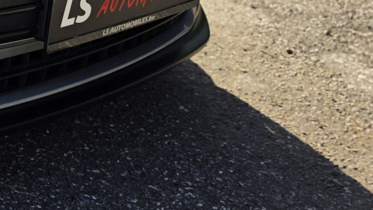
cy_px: -109
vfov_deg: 15.1
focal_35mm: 74
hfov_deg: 23.5
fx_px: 732
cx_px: -170
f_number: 1.4
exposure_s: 1/7622
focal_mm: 6.5
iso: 64
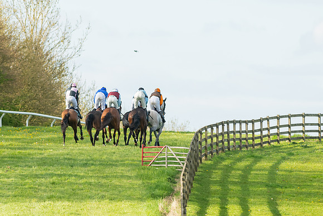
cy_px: 139
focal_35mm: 590
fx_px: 5292
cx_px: 142
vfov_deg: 2.3
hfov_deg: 3.5
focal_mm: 300
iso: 400
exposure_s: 1/2000
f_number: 5
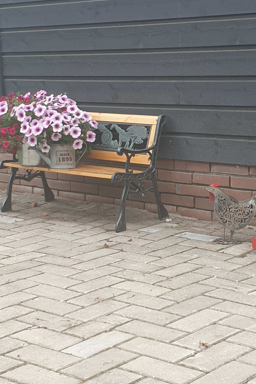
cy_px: 184
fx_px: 384
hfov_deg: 36.7
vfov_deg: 53.1
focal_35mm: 36
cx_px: 159
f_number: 2.4
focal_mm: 4.3
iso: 50
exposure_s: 1/159
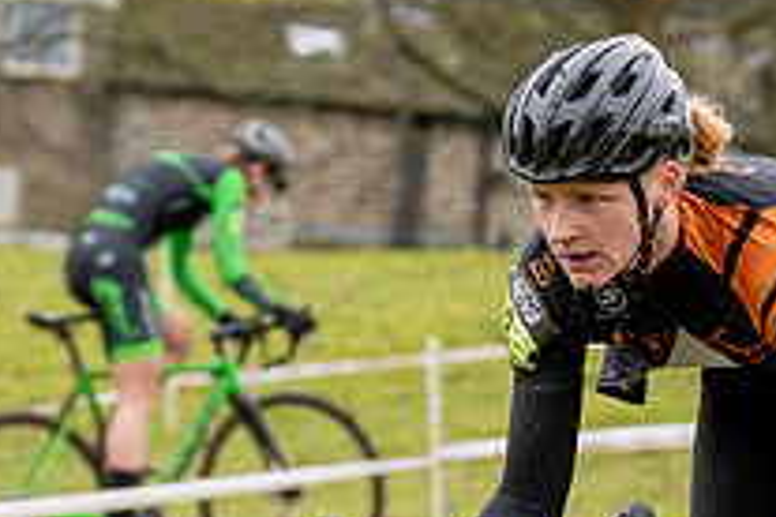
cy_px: 260
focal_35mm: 258
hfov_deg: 8.0
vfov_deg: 5.3
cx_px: 561
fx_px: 5561
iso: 1000
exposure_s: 1/1000
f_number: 3.2
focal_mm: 70
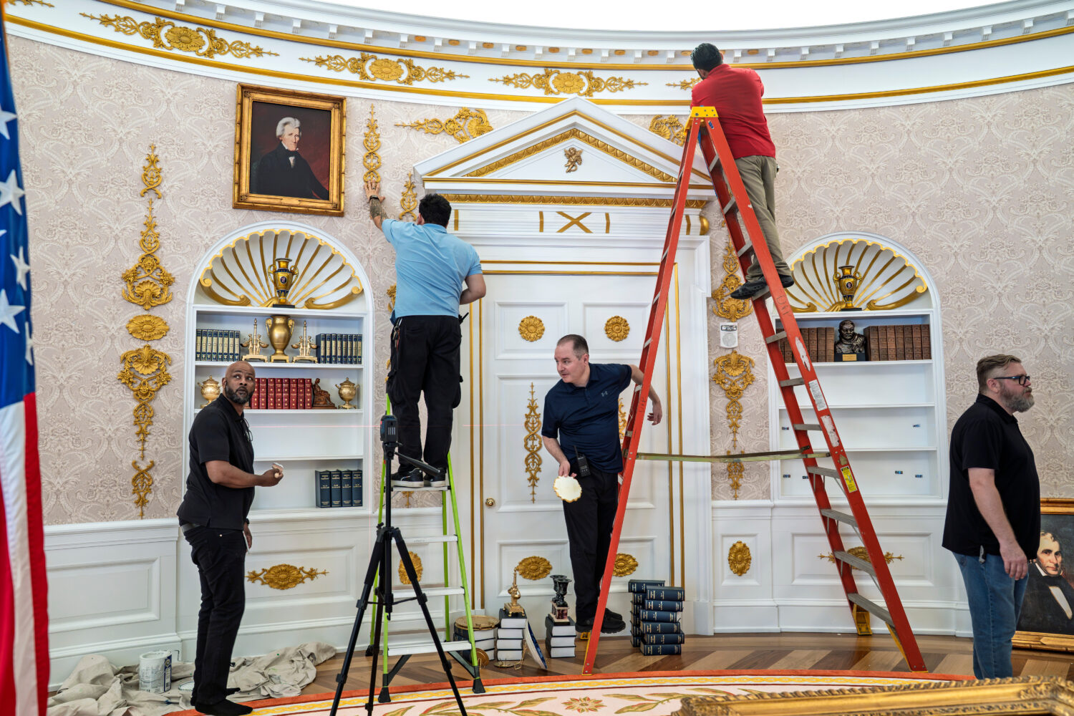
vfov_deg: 49.6
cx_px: 537
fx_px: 776
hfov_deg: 69.4
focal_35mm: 26
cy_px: 358
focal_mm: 26
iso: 1000
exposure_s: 1/100
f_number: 4
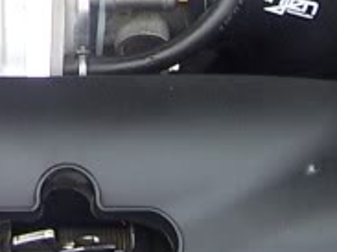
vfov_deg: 6.6
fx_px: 2072
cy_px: -340
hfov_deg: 9.2
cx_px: -90
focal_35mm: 213
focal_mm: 6.3
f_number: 2.8
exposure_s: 1/125
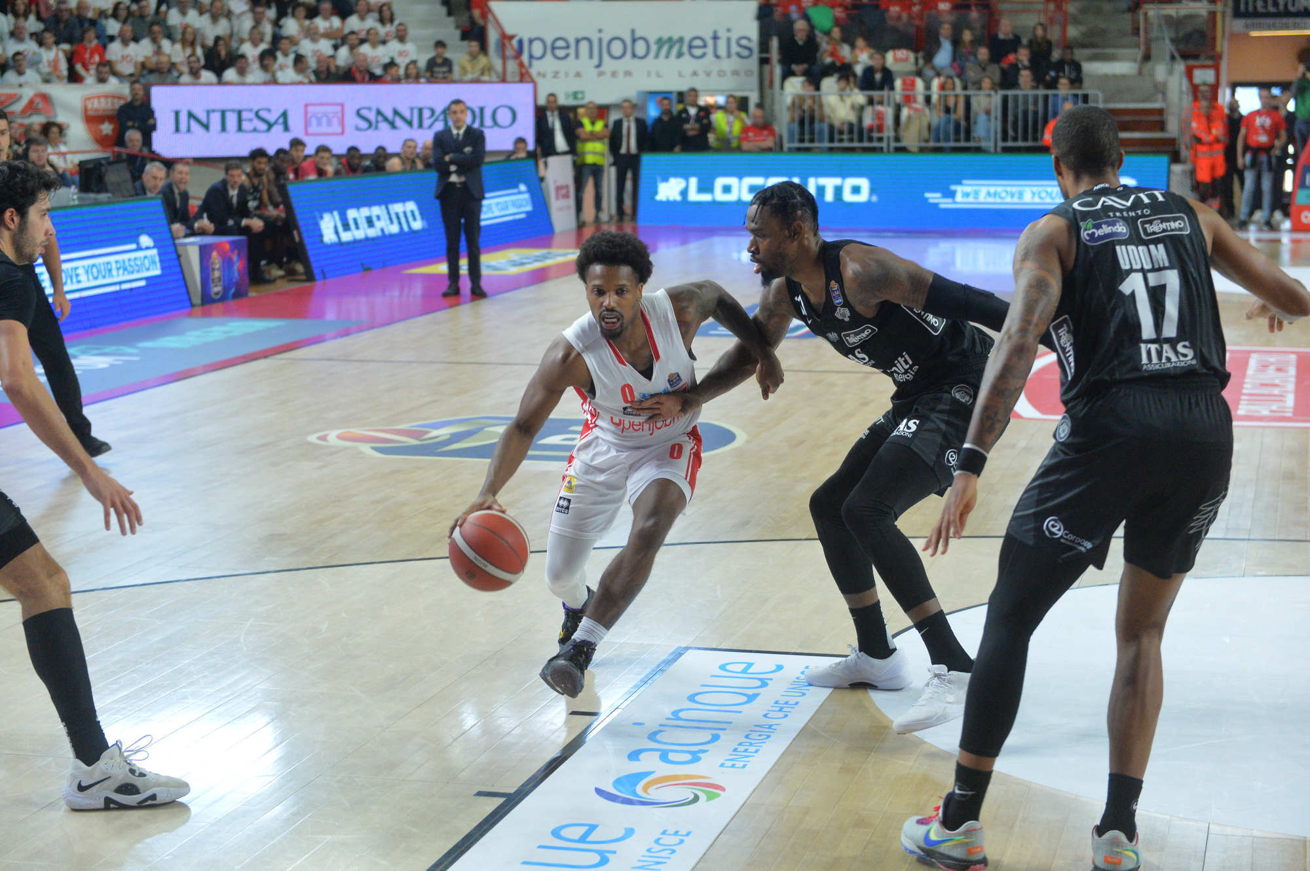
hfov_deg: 28.9
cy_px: 436
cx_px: 655
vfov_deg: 19.4
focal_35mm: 70
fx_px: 2545
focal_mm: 70
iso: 5000
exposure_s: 1/800
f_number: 3.5
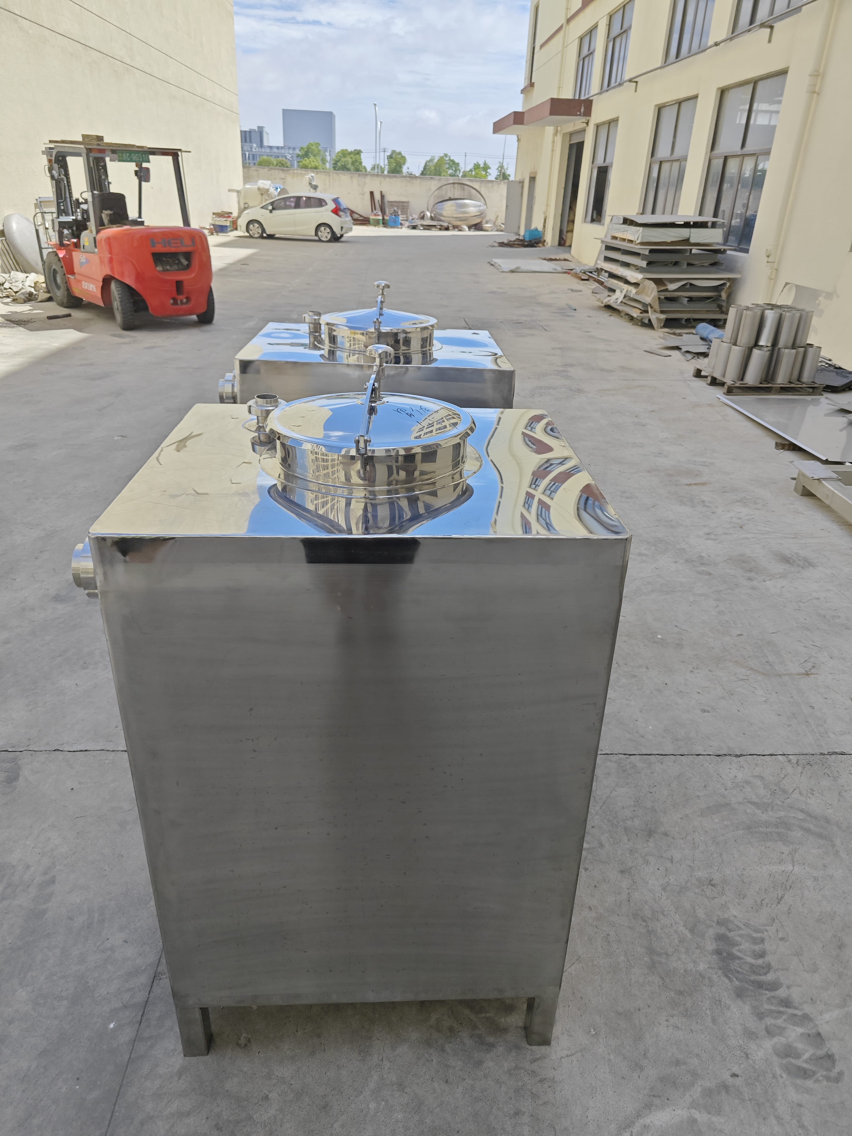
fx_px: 755
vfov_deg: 73.9
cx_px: 426
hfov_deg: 58.9
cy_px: 568
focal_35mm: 23
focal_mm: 5.43
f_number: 1.8
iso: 50
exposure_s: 1/2087
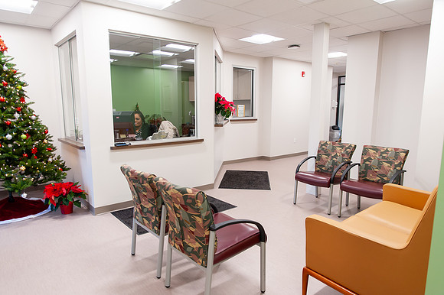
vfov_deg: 53.1
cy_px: 148
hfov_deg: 73.8
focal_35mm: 24
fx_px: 296
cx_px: 222
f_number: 3.2
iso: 640
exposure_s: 1/100
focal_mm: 24
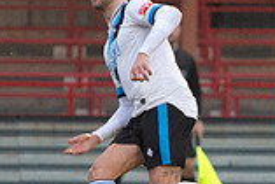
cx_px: 158
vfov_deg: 1.3
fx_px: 8028
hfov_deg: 2.0
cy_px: 151
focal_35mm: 1050
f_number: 2.8
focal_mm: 190
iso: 5600
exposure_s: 1/640
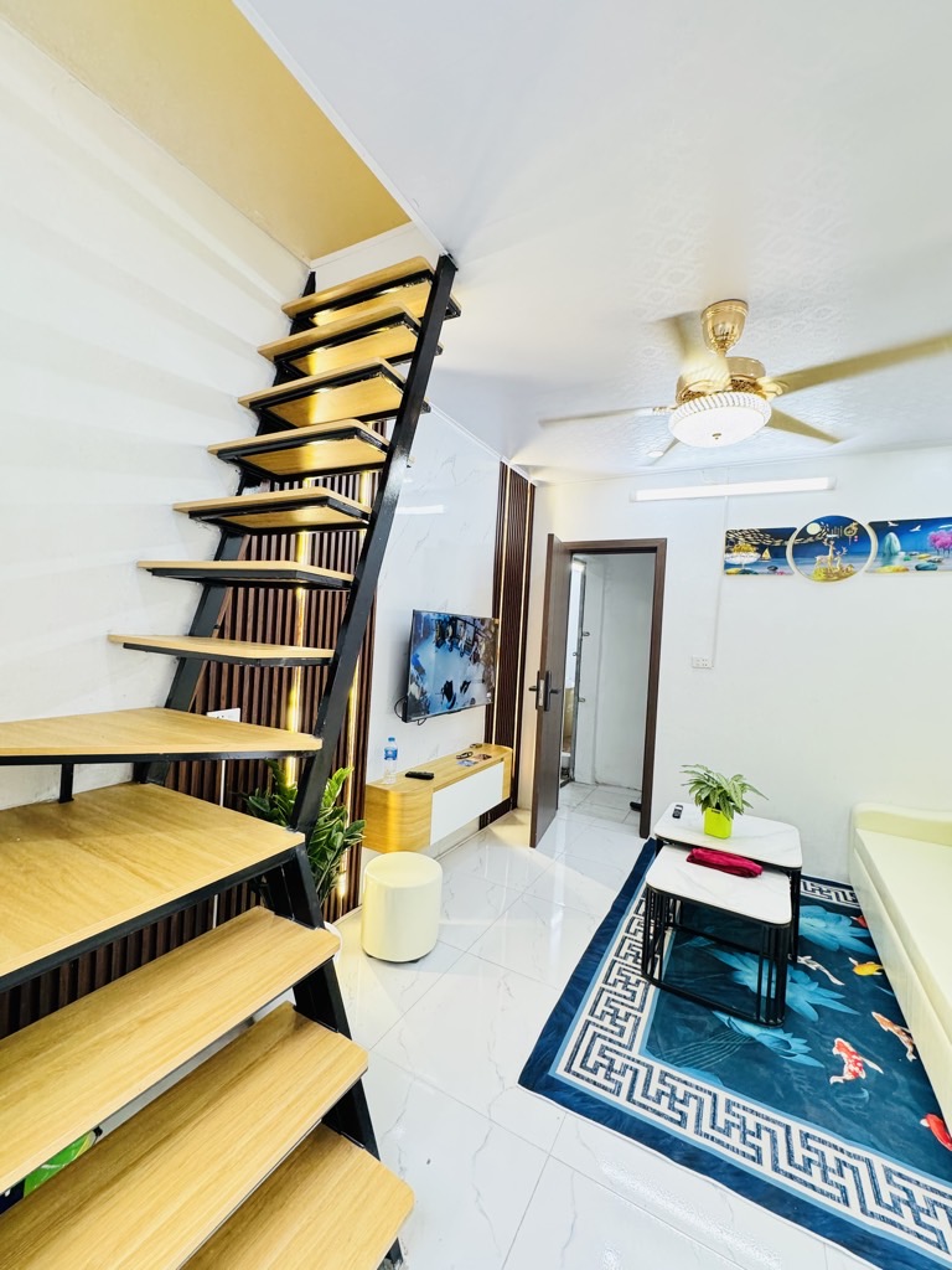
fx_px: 513
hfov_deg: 85.7
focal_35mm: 14
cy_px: 635
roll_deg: -2.0
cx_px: 476
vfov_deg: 102.1
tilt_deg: +0.8
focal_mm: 2.22
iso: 200
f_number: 2.2
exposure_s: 1/100
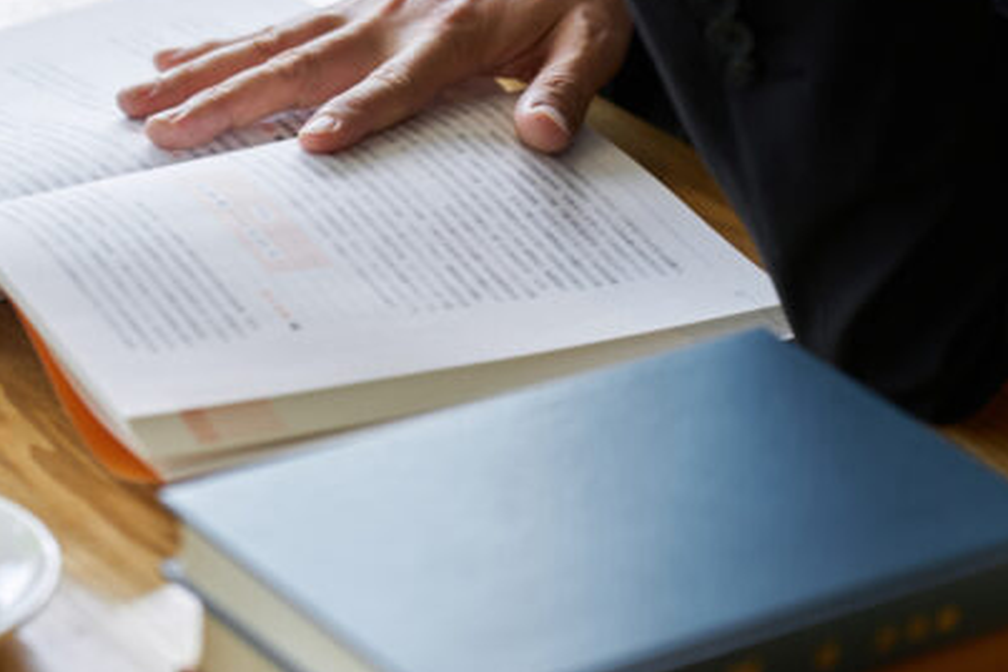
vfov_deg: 7.0
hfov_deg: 10.5
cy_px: 337
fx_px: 5488
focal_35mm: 196
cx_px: 253
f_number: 3.2
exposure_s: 1/125
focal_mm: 123
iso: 250
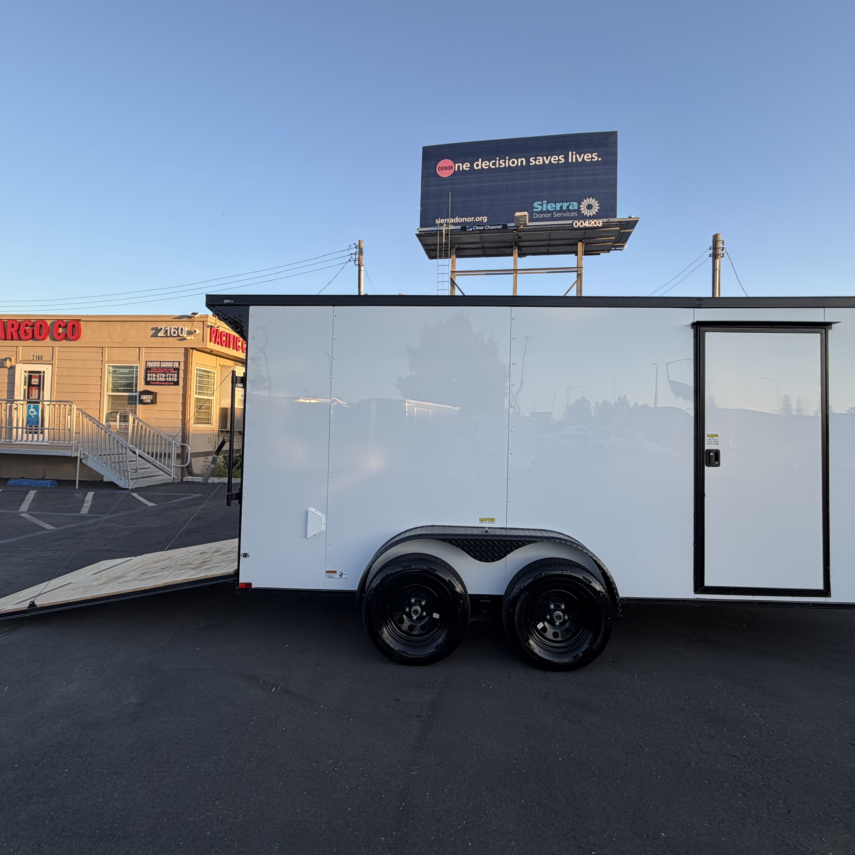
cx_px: 445
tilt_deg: +3.5
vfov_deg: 83.9
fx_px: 475
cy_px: 416
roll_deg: +0.0
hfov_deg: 83.9
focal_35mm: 17
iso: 40
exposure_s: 1/215
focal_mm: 2.22
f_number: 2.2
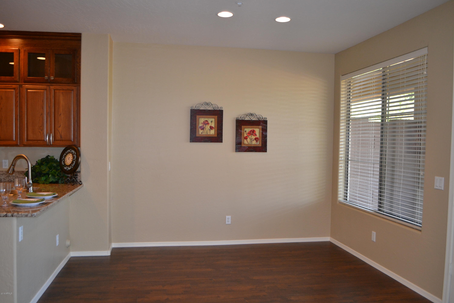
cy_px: 152
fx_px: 378
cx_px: 227
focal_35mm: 30
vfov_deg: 43.6
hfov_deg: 61.9
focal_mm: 20
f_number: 3.8
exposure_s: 1/60
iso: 640
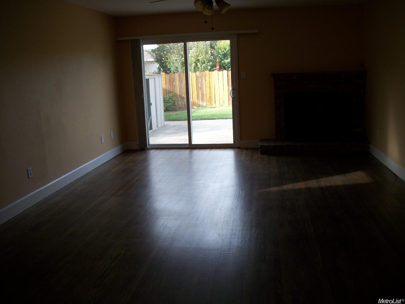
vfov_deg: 44.1
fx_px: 374
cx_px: 202
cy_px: 152
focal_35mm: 32
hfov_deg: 56.8
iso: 80
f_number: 2.9
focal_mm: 5.7
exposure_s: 1/80
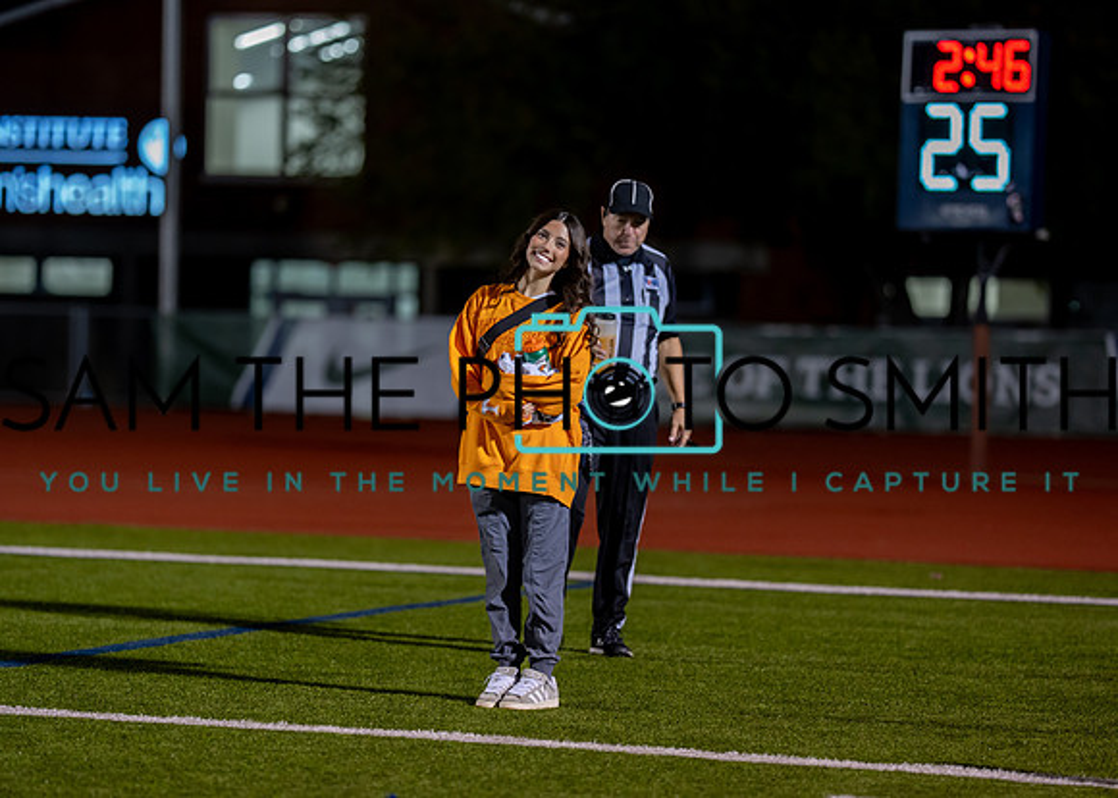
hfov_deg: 11.5
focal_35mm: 175
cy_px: 395
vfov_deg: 8.2
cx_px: 533
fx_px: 5545
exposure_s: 1/400
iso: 640
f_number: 1.8
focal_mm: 135
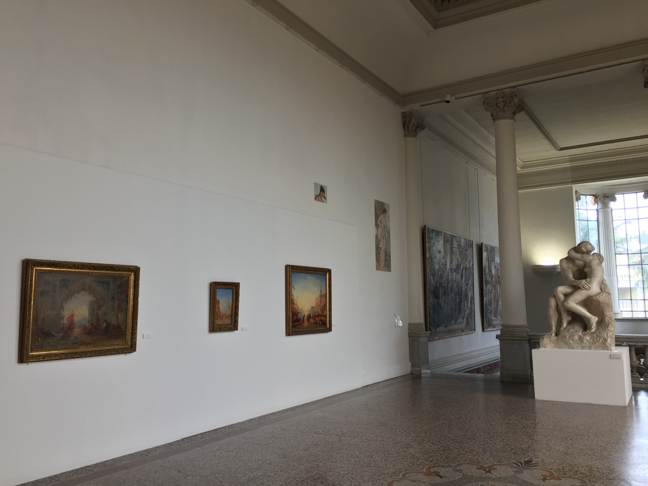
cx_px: 324
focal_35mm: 29
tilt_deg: +8.2
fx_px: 543
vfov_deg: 48.2
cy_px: 243
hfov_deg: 61.7
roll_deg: -0.2
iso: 50
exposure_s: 1/100
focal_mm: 4.15
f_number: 2.2
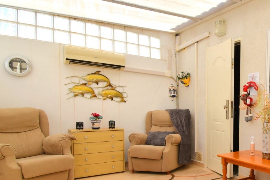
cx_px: 241
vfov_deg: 41.5
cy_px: 128
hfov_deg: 53.1
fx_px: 233
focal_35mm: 31
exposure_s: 1/400
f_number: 8
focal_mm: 10
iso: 200
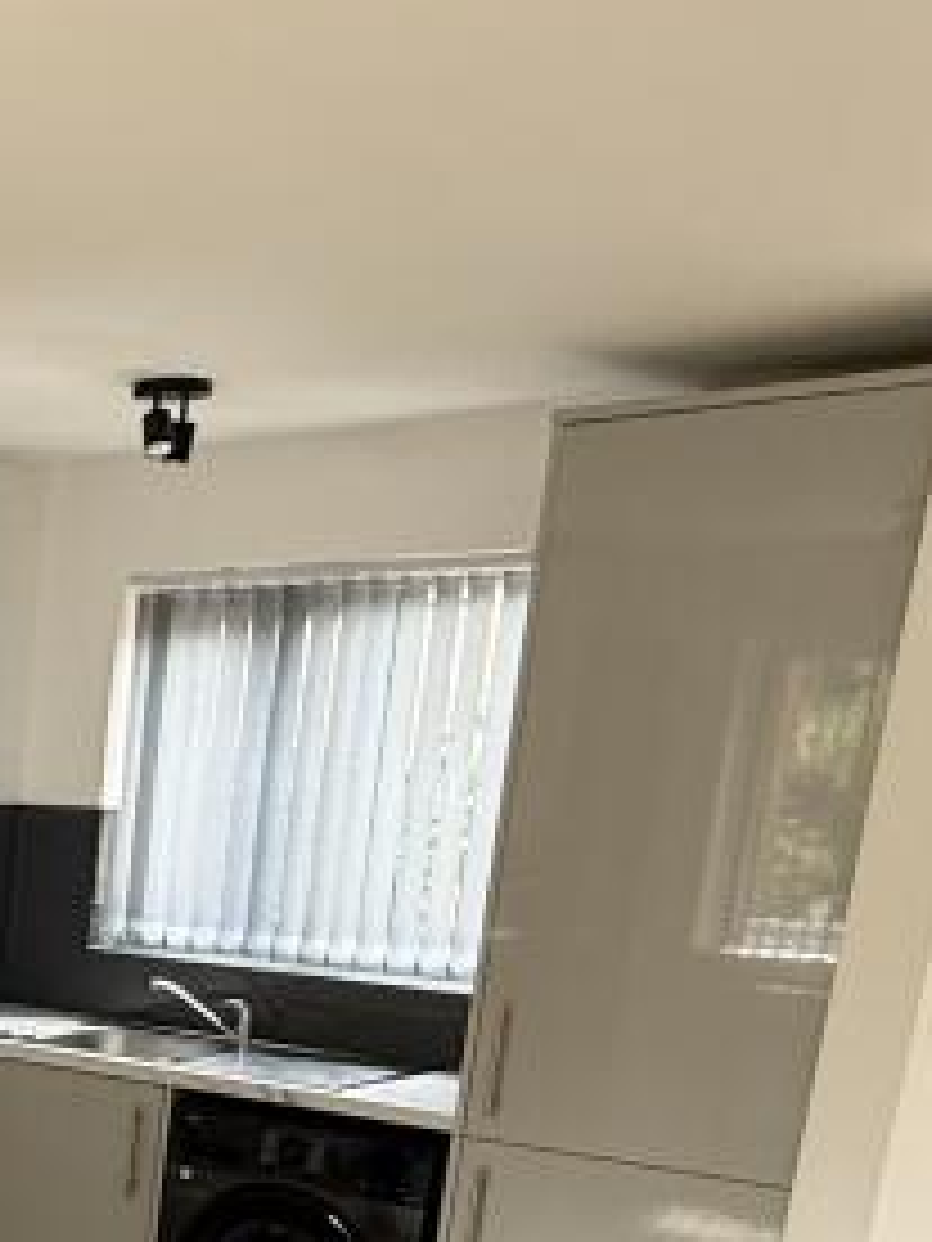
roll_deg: -0.3
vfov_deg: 33.6
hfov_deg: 23.4
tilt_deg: -15.8
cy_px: 1251
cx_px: -396
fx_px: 1867
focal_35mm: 52
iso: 125
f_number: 2.2
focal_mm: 2.22
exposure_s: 1/99
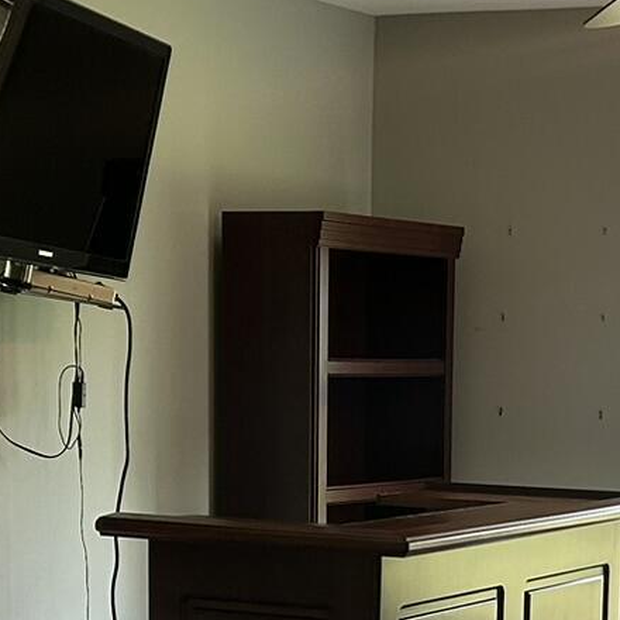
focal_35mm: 107
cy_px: 631
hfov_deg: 16.2
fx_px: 2168
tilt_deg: -7.7
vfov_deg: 15.9
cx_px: 486
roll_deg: -1.3
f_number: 1.5
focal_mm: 5.7
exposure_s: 1/120
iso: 100
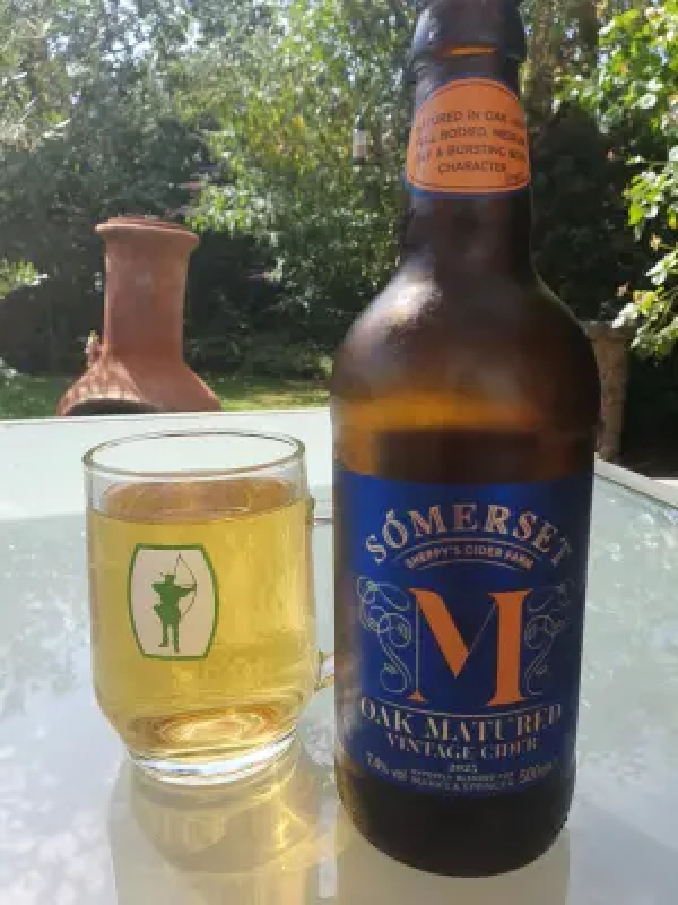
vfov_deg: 67.3
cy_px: 452
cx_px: 339
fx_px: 679
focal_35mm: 26
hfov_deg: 53.1
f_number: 2.4
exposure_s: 1/702
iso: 50
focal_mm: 4.32
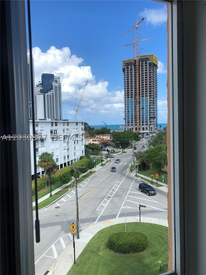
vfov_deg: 63.4
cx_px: 103
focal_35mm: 28
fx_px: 222
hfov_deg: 49.7
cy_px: 138
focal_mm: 4
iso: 20
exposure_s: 1/991
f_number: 1.8
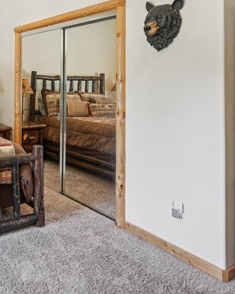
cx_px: 14
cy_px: 73
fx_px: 314
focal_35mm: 36
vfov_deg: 48.2
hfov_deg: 37.7
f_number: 8
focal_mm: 16.5
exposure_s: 1/8
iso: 400
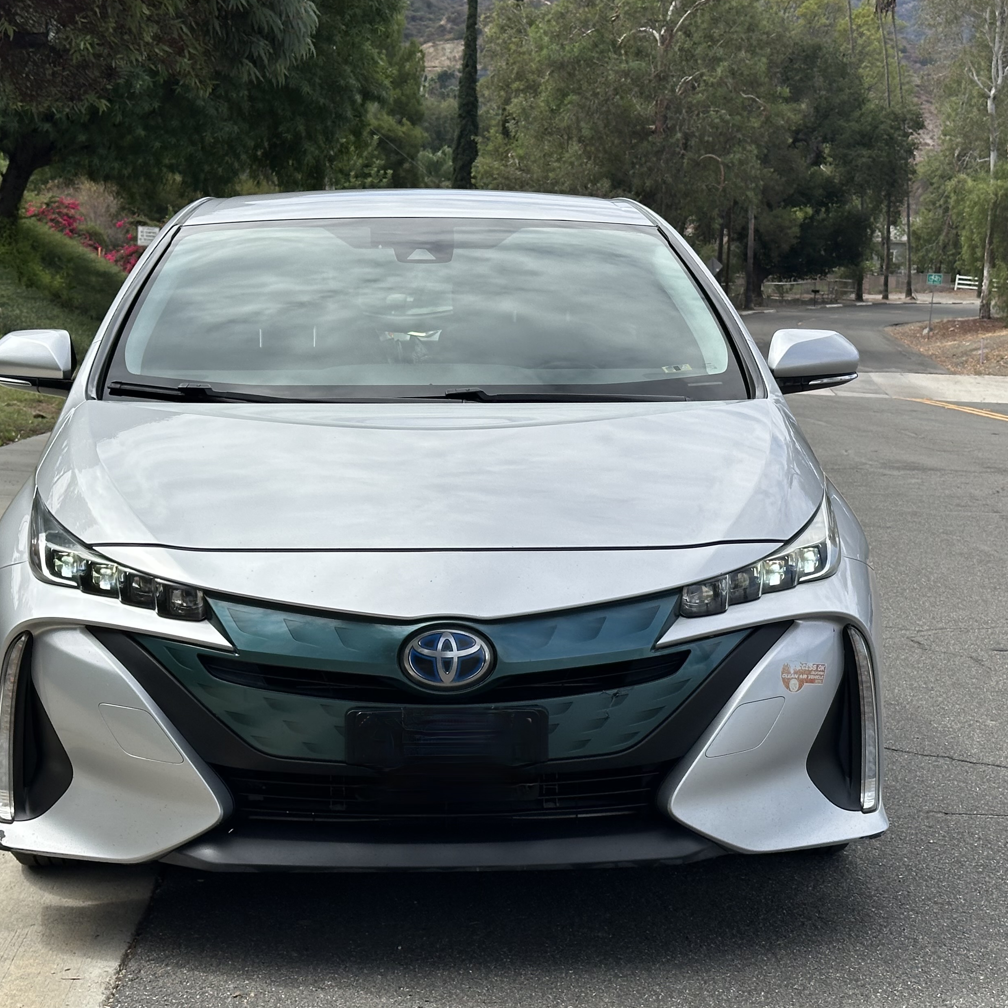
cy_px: 551
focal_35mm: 69
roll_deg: -1.7
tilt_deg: -7.1
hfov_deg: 25.0
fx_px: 2273
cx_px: 466
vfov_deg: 25.0
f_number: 1.78
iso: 64
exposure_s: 1/3876
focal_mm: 6.86
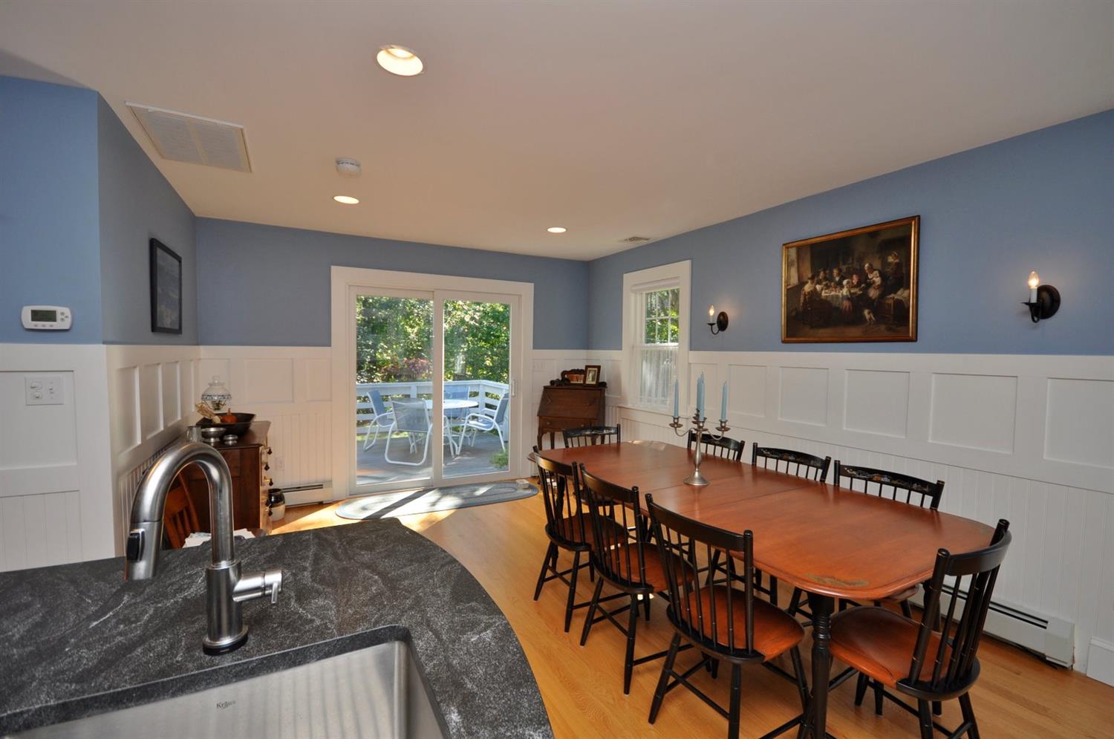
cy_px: 370
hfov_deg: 100.5
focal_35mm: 15
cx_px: 557
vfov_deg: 77.1
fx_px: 463
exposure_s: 1/125
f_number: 5.6
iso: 400
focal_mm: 10
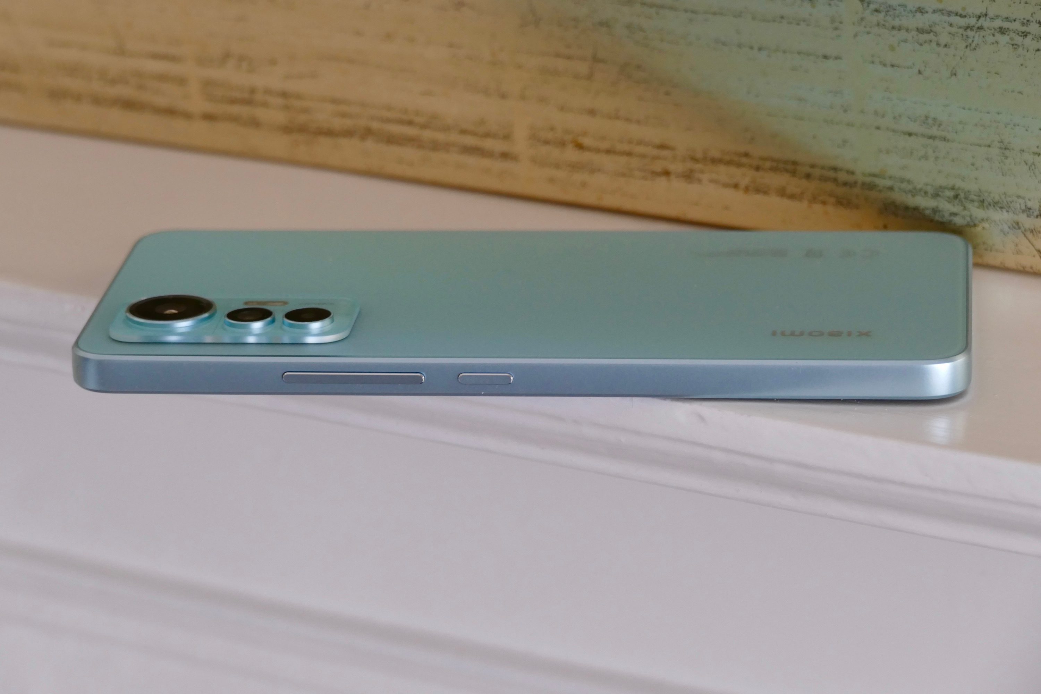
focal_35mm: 149
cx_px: 520
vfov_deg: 9.2
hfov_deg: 13.8
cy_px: 347
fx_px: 4308
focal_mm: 54.2
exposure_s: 1/80
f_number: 4.5
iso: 640
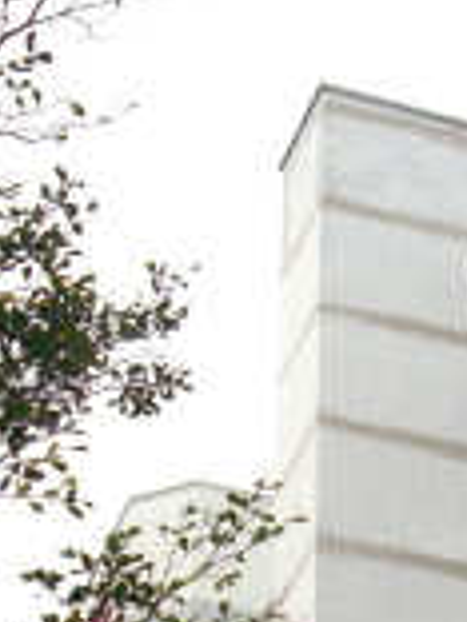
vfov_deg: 15.0
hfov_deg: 11.2
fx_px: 2338
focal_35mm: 130
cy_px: 546
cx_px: 551
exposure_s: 1/1000
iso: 80
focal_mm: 6.2
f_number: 5.6
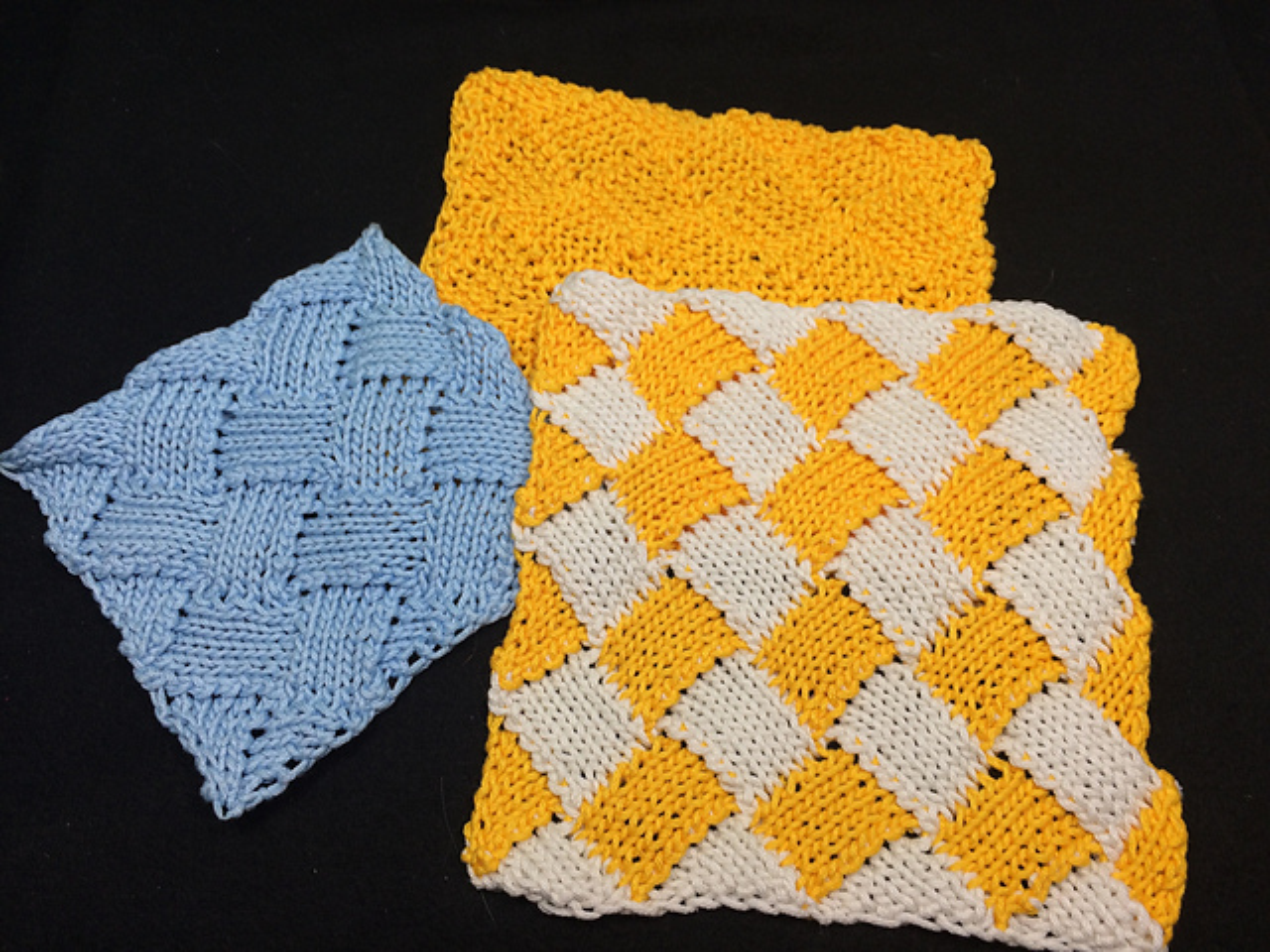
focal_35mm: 29
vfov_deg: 48.2
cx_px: 635
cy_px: 476
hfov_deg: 61.7
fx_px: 1064
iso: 32
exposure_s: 1/60
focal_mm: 4.15
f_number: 2.2
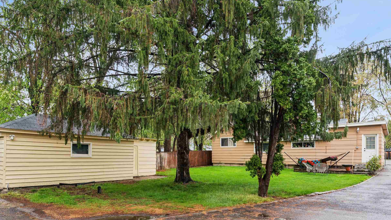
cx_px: 199
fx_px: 257
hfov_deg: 74.5
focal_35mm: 25
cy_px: 154
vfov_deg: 45.3
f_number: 13
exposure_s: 1/15
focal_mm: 18.6
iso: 400
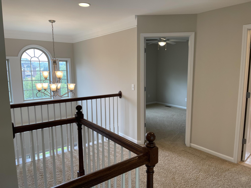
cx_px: 126
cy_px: 94
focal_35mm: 25
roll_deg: +0.2
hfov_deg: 69.4
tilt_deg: -9.0
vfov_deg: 54.9
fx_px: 181
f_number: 1.6
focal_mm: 5.1
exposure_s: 1/120
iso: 64
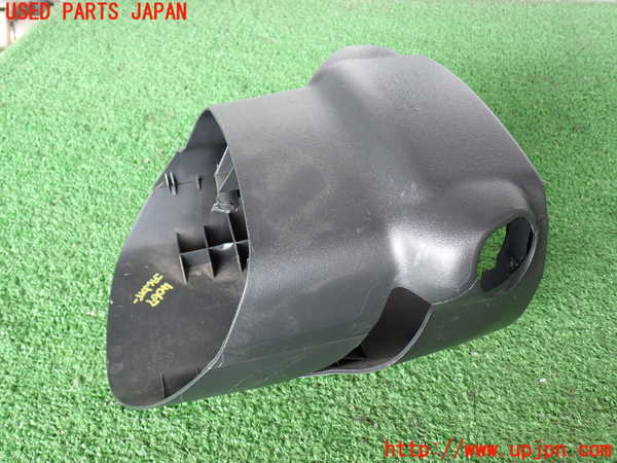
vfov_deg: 39.7
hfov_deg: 51.4
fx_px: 642
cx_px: 308
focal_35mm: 36
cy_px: 232
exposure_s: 1/80
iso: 160
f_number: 2.5
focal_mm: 6.37
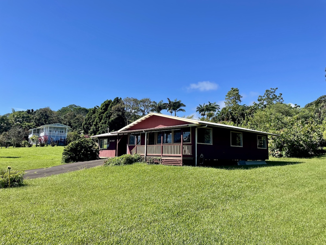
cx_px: 163
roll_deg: -0.9
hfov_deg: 67.3
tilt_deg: +8.0
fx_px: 245
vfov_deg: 53.1
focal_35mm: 26
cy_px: 122
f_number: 1.6
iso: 32
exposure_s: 1/2174
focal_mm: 4.2
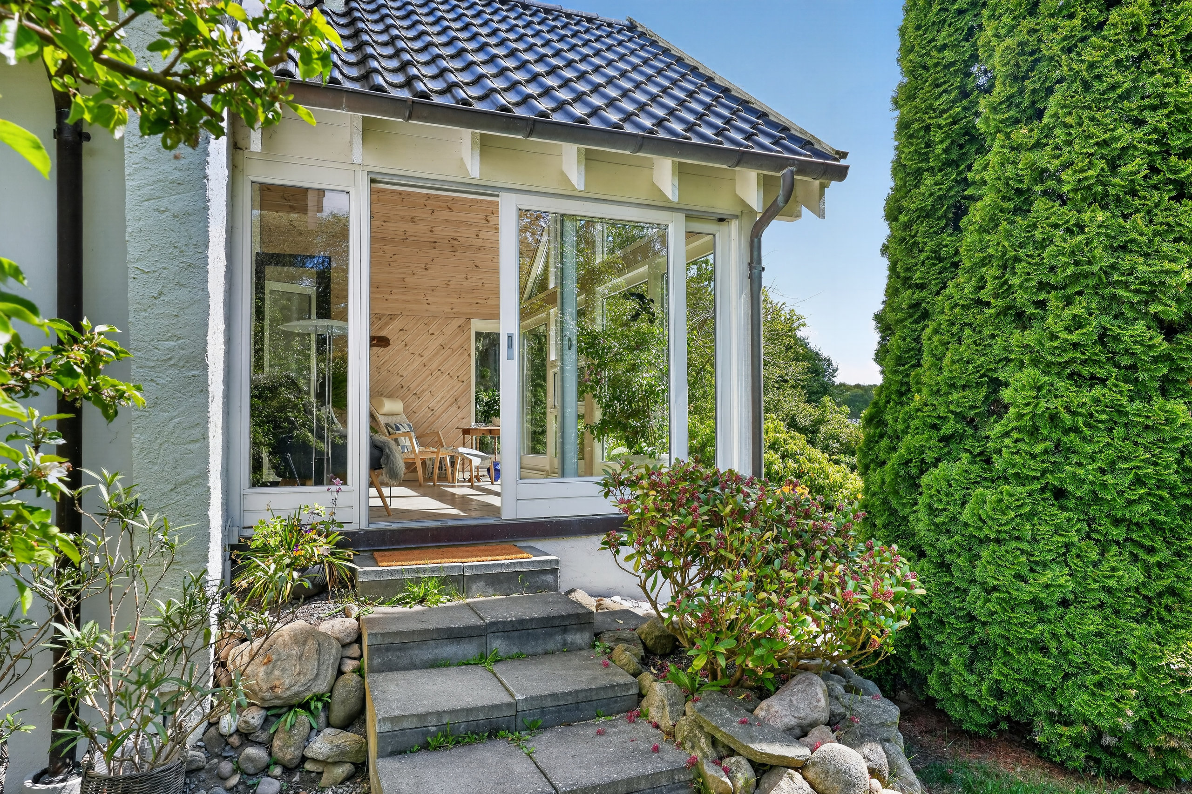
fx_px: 761
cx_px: 596
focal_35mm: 23
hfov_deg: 76.1
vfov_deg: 55.1
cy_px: 397
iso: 400
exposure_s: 1/80
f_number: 8
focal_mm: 23
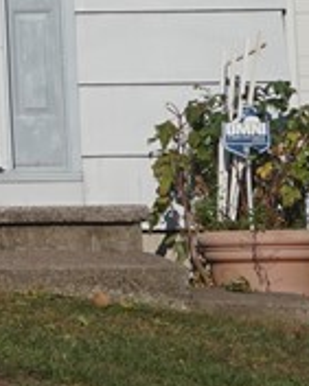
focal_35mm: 234
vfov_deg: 8.0
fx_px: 2671
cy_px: -250
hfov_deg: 6.3
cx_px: -473
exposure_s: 1/400
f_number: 9
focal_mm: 27
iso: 100
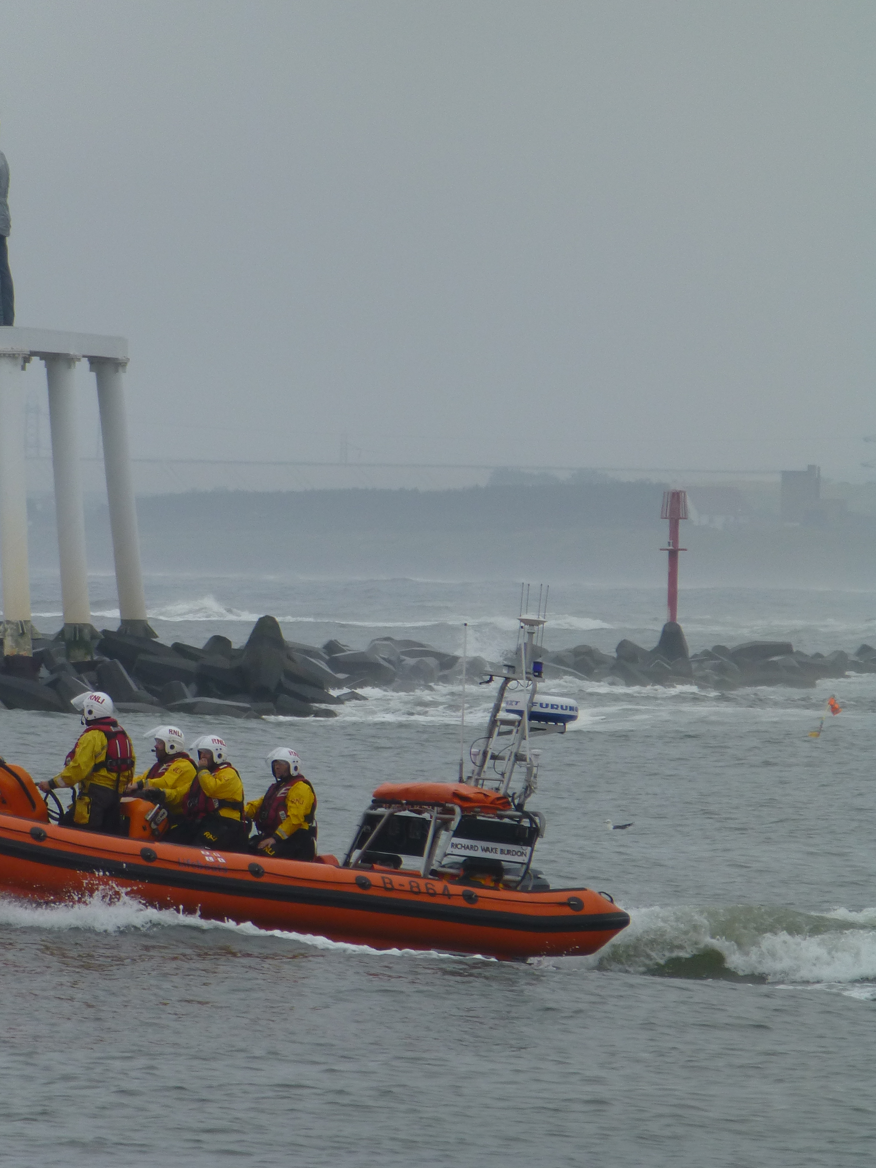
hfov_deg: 2.6
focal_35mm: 580
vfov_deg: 3.4
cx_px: 112
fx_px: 19574
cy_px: 583
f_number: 6.2
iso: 100
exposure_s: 1/500
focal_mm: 77.4
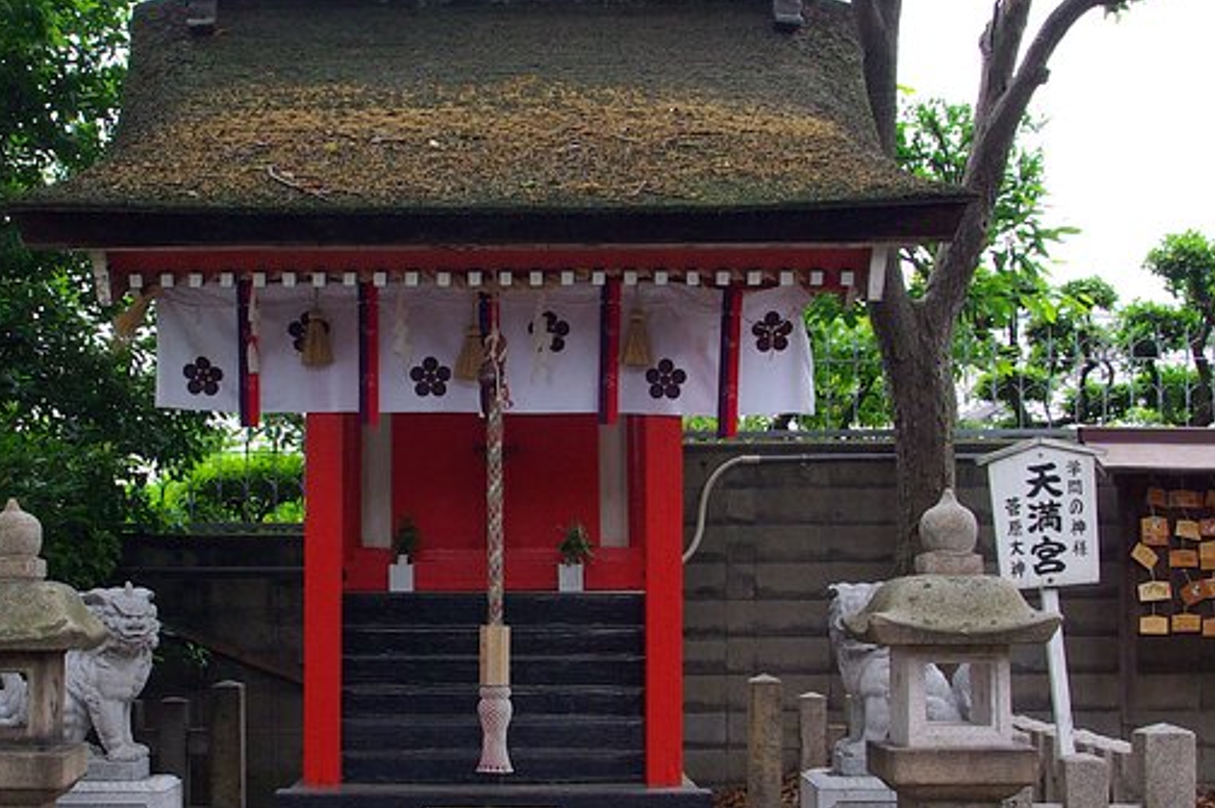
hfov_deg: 31.3
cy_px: 423
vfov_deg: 21.2
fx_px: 2158
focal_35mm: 64
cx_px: 472
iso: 400
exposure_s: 1/8
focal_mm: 21
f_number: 11
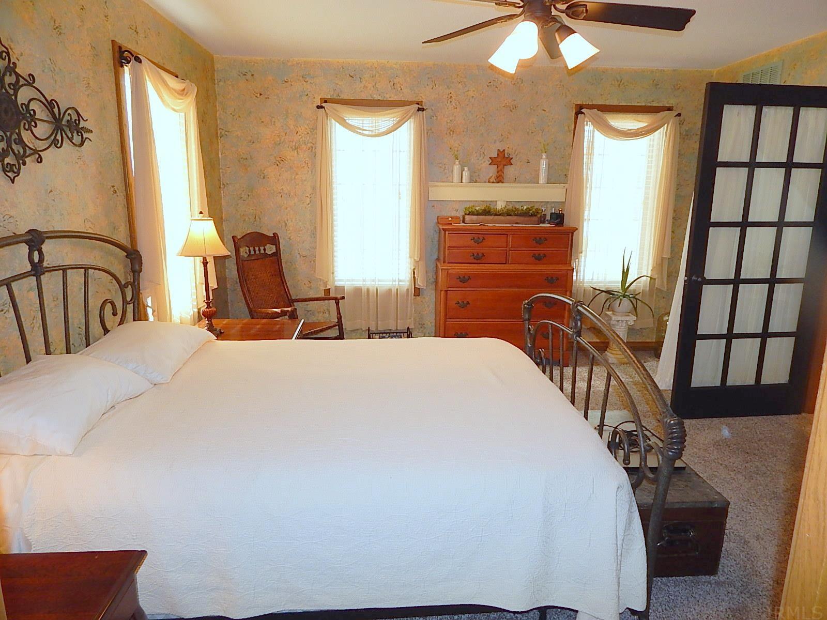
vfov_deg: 58.9
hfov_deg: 73.9
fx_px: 549
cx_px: 414
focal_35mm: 23
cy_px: 310
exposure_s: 1/30
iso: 125
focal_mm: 4
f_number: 3
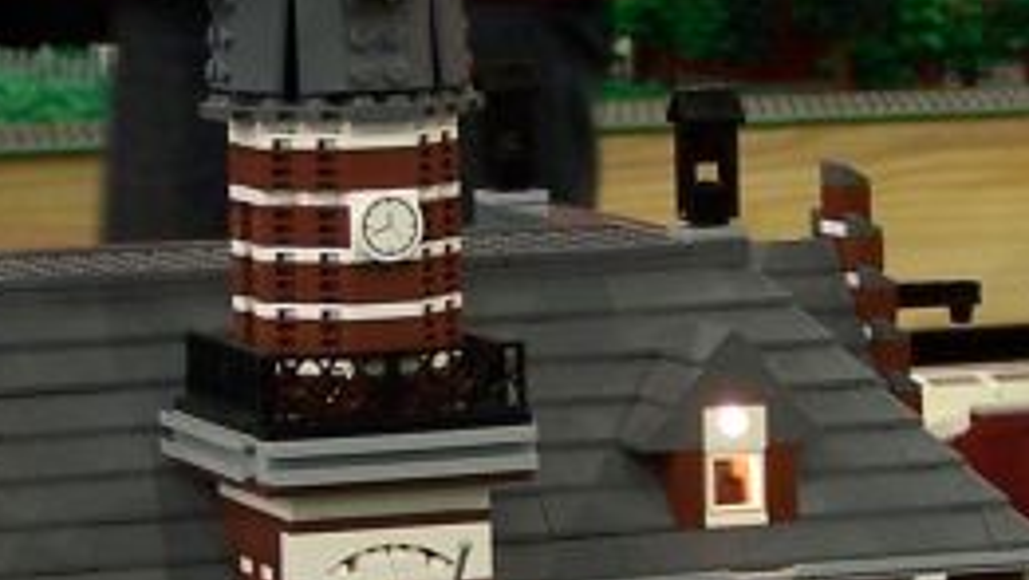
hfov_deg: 9.9
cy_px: 501
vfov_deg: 5.6
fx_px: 5950
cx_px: 603
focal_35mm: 218
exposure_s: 1/2
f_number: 3
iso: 80
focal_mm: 8.5
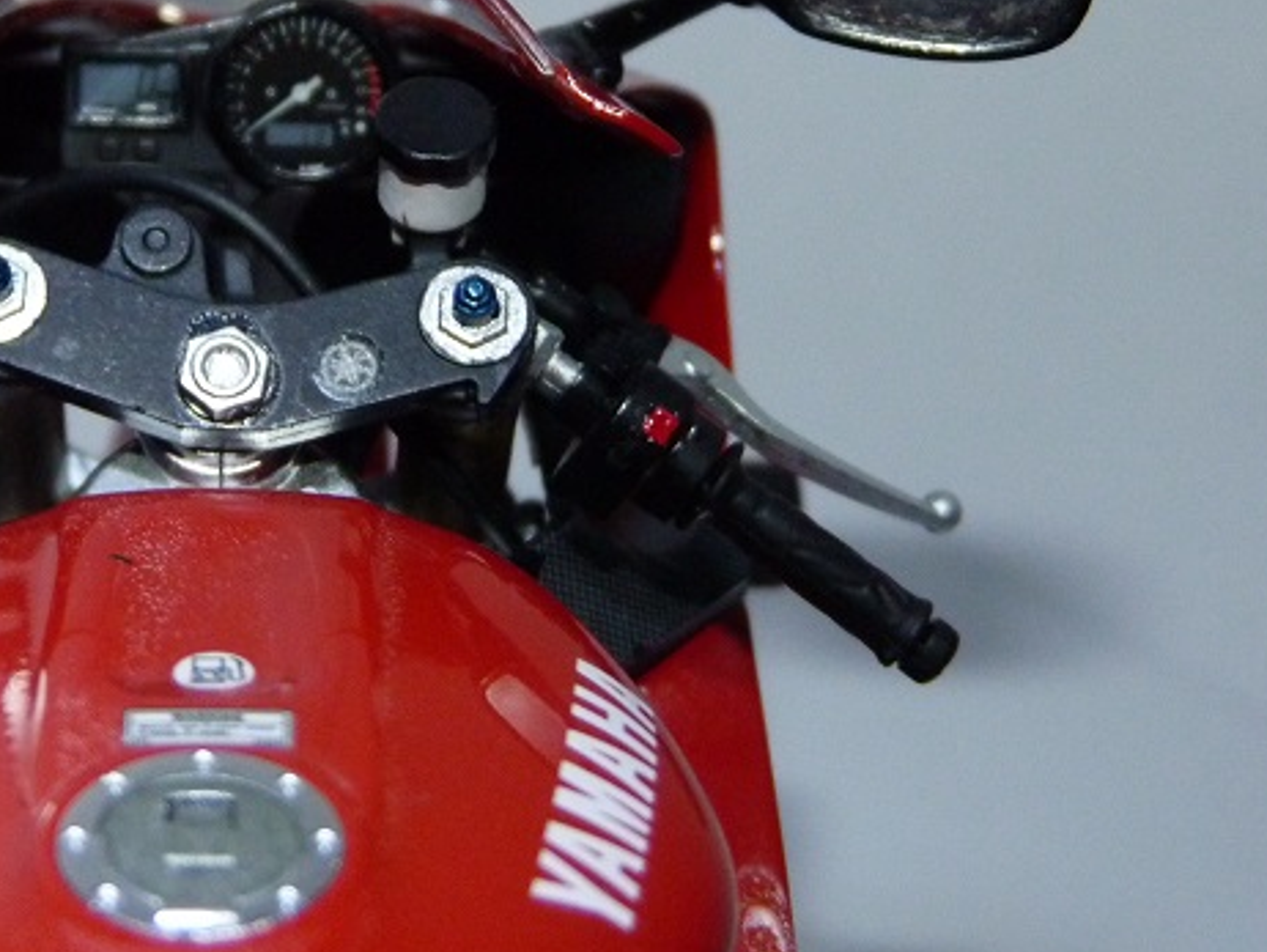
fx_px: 4248
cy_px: 181
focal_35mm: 116
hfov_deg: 16.8
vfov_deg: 12.7
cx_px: 255
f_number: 3.4
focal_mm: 11.9
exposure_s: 1/40
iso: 400
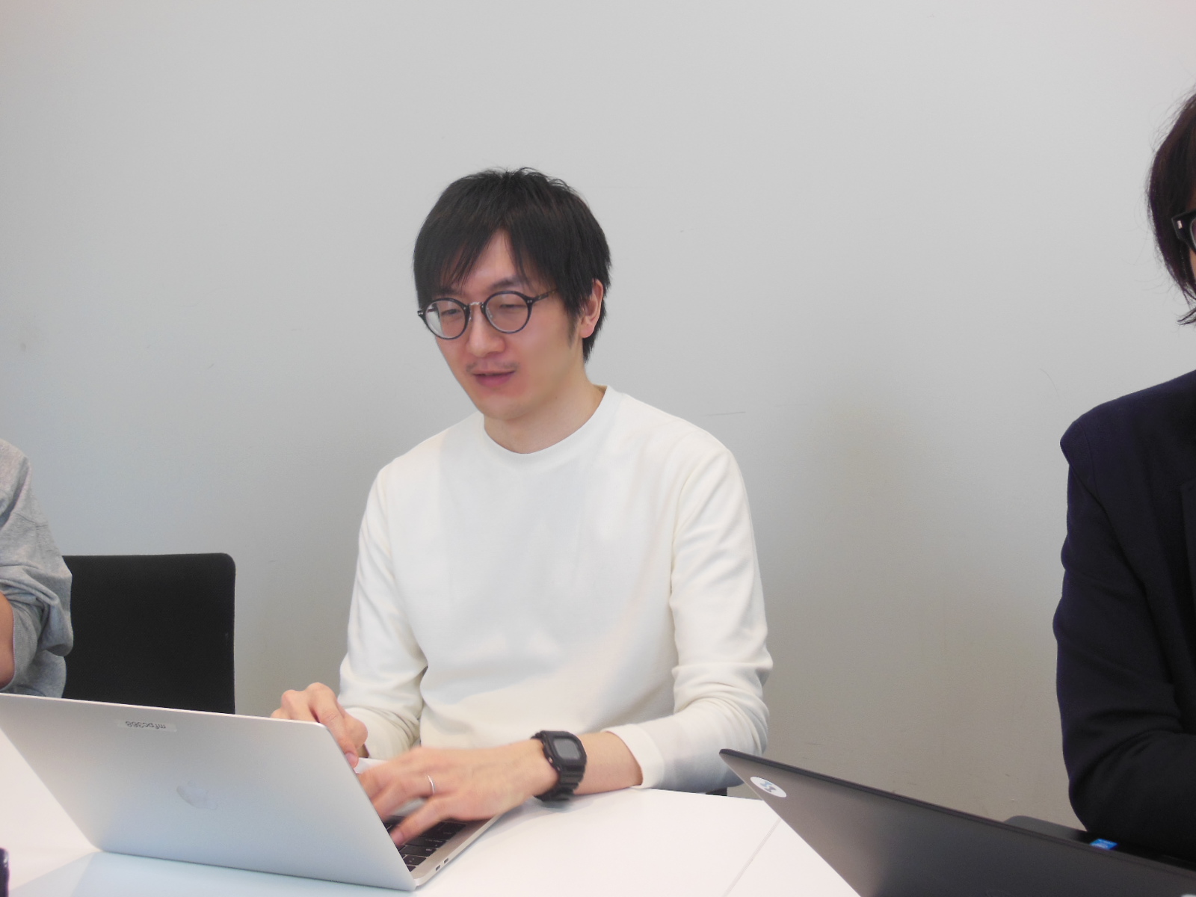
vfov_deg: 32.2
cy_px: 448
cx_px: 598
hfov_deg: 42.1
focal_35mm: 45
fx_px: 1555
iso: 125
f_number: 4.4
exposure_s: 1/30
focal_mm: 8
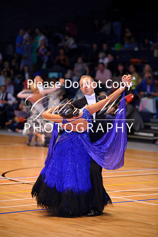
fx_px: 891
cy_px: 118
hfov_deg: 10.1
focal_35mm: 135
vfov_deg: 15.2
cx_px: 79
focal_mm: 135
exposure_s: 1/200
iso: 1000
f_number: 3.2
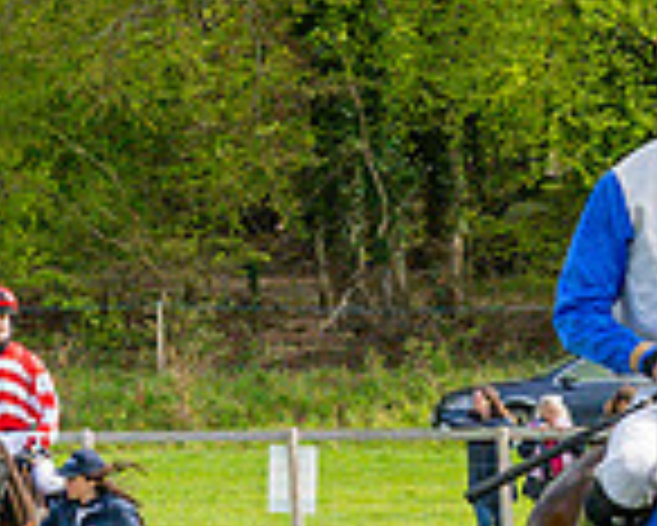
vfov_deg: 5.7
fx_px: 5215
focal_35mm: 268
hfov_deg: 7.2
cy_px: 765
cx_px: 567
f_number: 5
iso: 800
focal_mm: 37
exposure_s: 1/2500
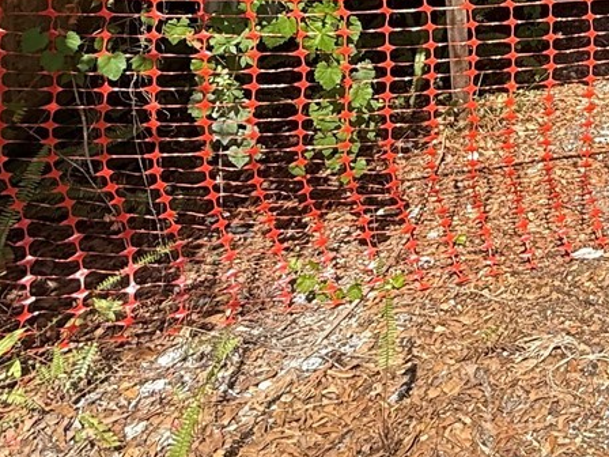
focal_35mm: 50
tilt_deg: -5.8
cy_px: -116
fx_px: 880
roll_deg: -4.0
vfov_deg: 25.6
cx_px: 727
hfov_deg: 31.9
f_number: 2.2
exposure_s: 1/709
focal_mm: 2.22
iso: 50
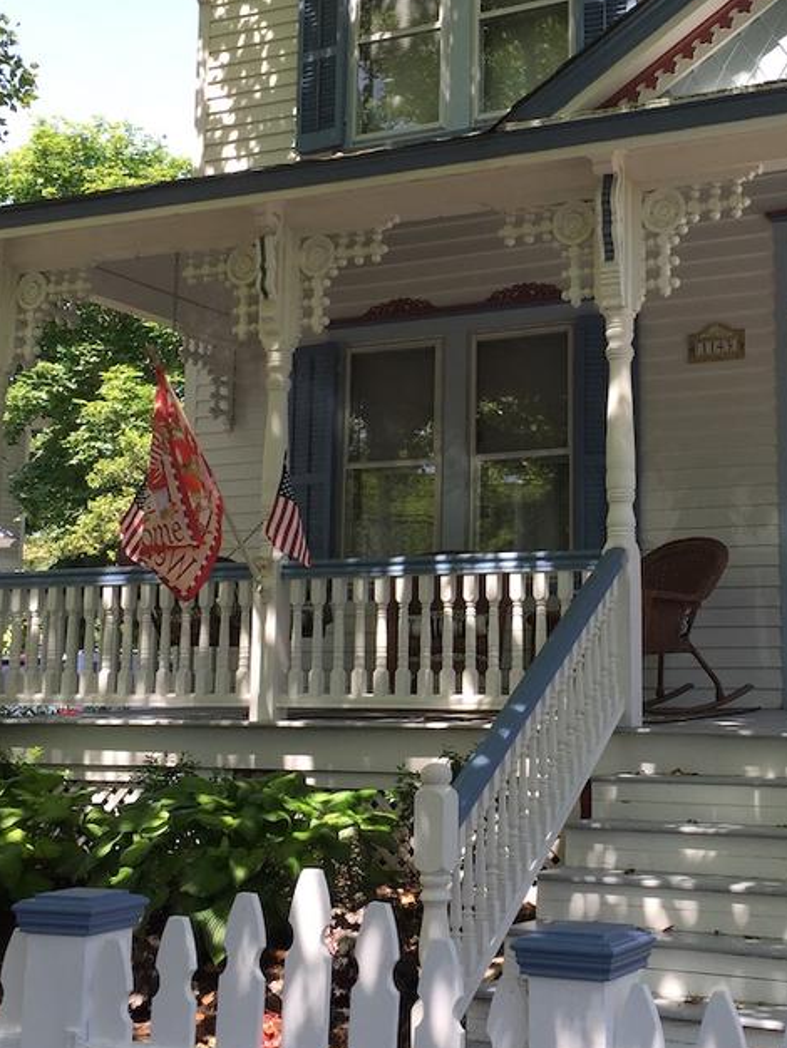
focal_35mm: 50
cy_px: 449
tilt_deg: +8.0
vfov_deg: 38.1
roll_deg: -0.5
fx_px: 1515
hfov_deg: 29.0
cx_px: 512
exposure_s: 1/353
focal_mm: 4.15
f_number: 2.2
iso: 32
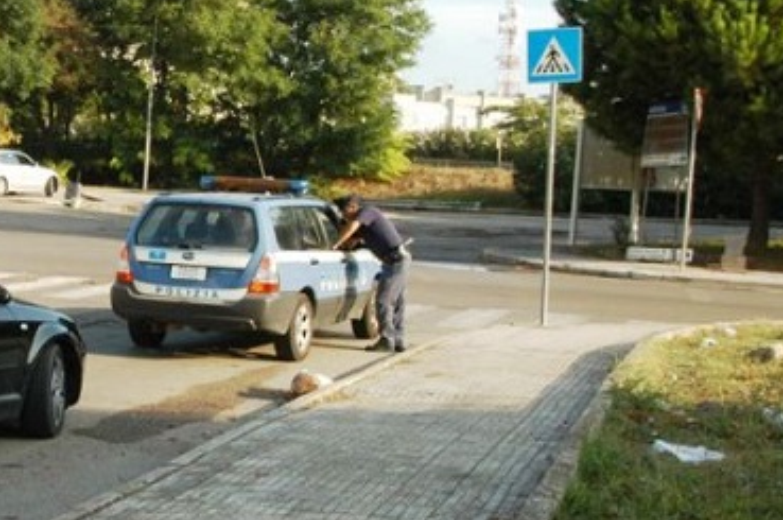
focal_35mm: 74
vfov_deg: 18.4
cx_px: 53
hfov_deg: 26.3
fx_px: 1607
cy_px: 241
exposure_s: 1/60
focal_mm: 26
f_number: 13
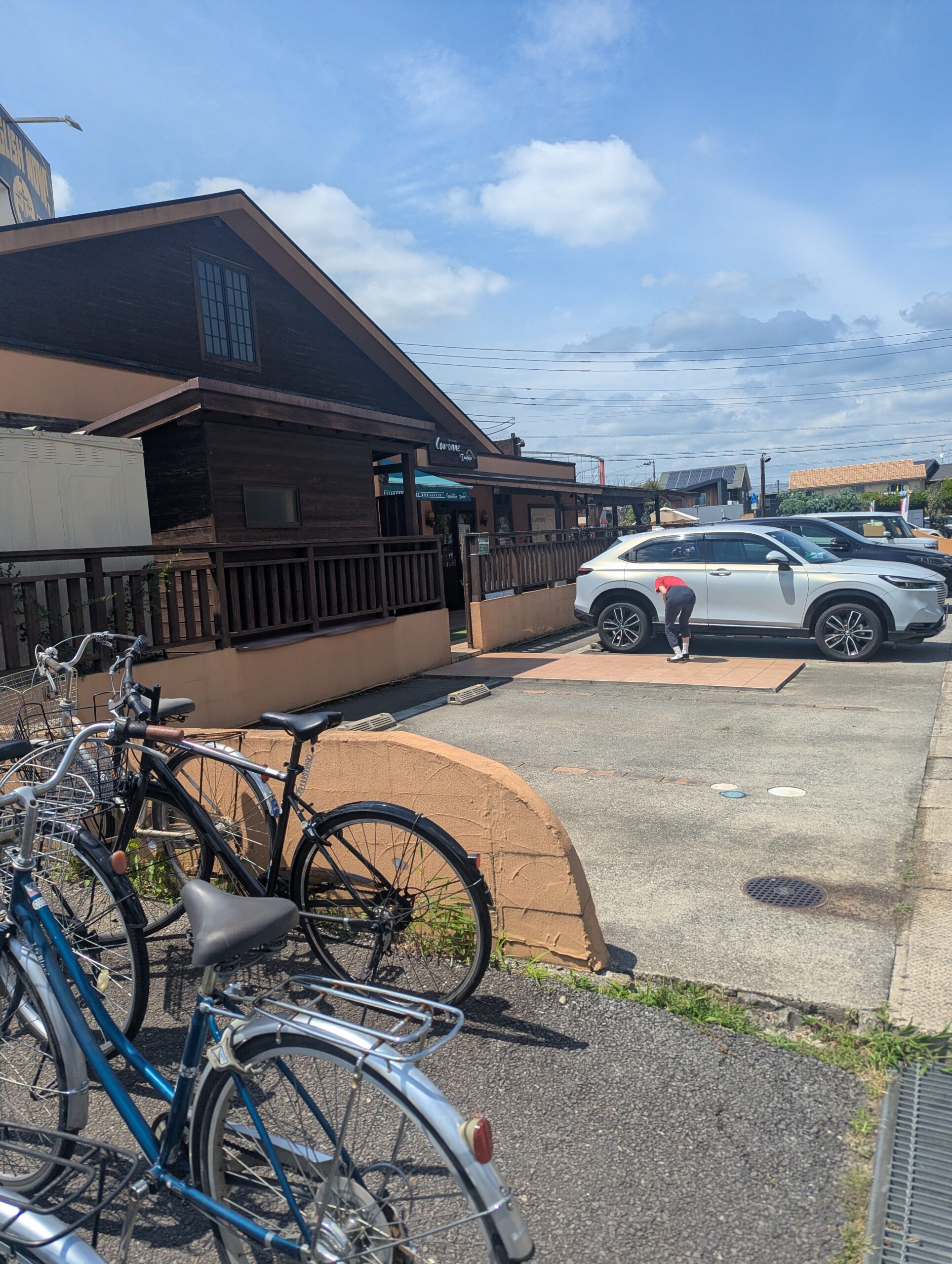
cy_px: 632
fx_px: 878
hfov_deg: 56.9
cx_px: 476
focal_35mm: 24
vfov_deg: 71.5
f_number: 1.85
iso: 42
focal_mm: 6.81
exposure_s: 1/2833
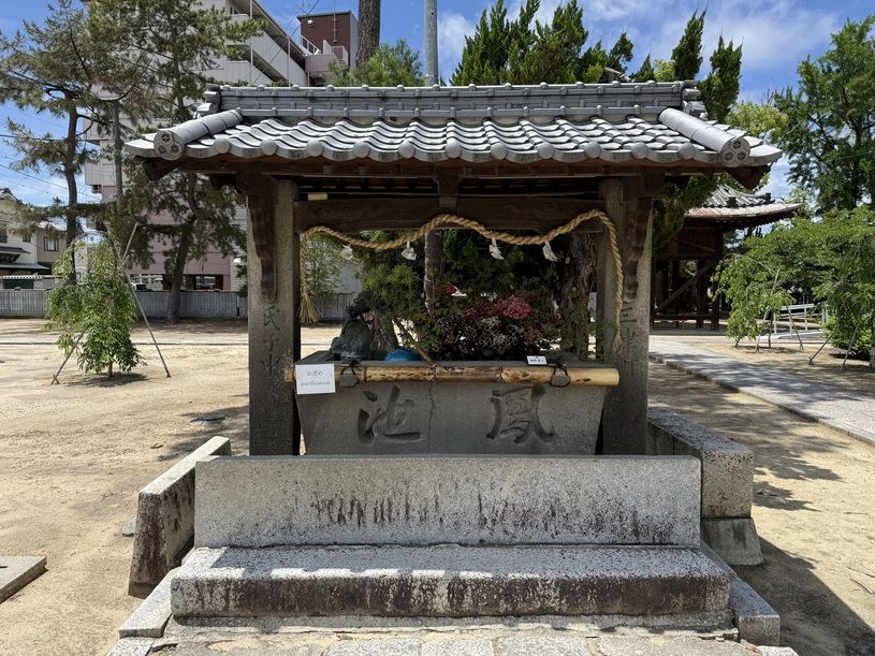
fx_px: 607
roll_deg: -0.3
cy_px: 328
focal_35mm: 24
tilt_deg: -3.9
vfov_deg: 56.8
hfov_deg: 71.6
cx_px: 438
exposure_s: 1/2801
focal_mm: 6.76
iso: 80
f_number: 1.78
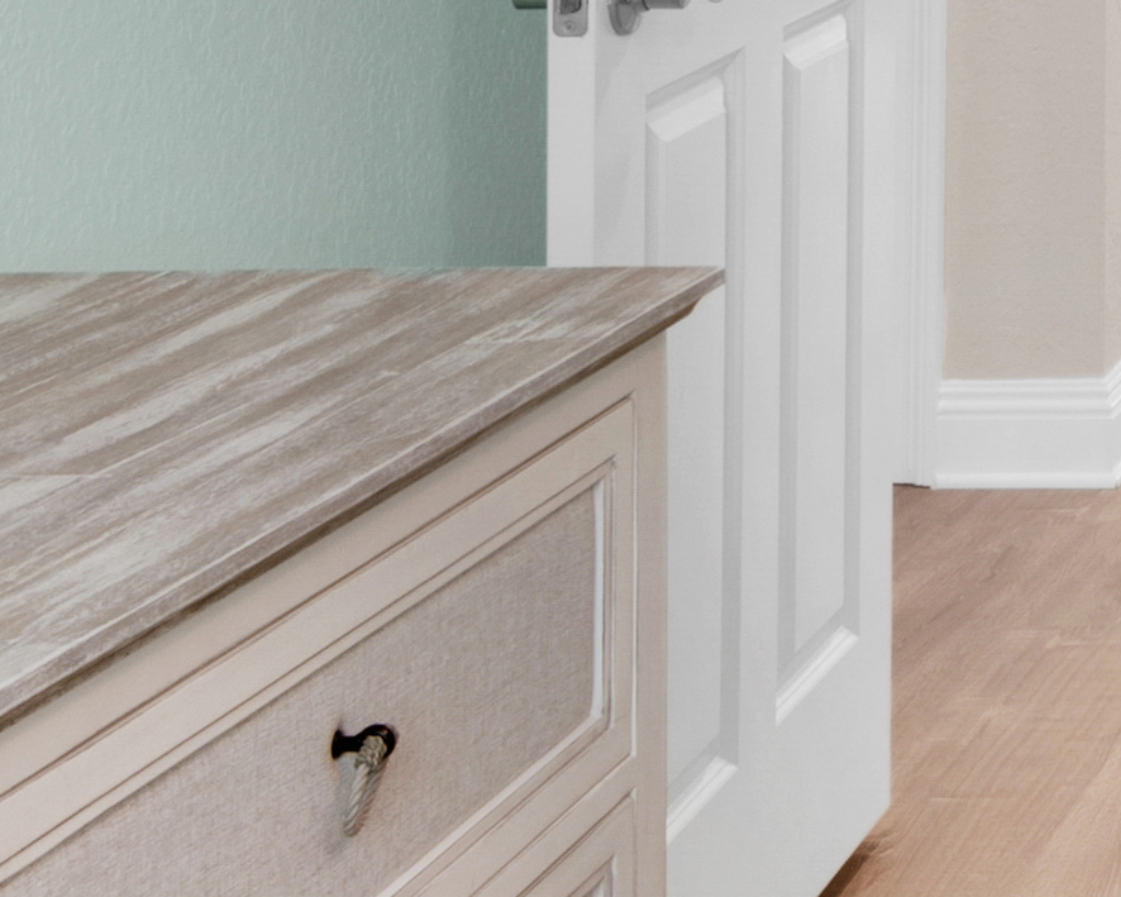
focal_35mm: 102
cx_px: 2167
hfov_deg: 15.5
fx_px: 3384
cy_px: -687
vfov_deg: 13.6
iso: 200
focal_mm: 16
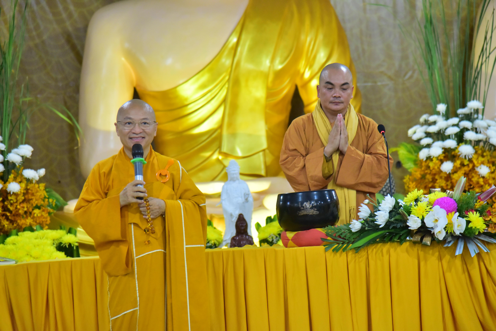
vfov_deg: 11.4
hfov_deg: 17.1
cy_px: 166
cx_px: 248
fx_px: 1654
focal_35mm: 120
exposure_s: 1/100
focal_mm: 120
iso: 2000
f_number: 4
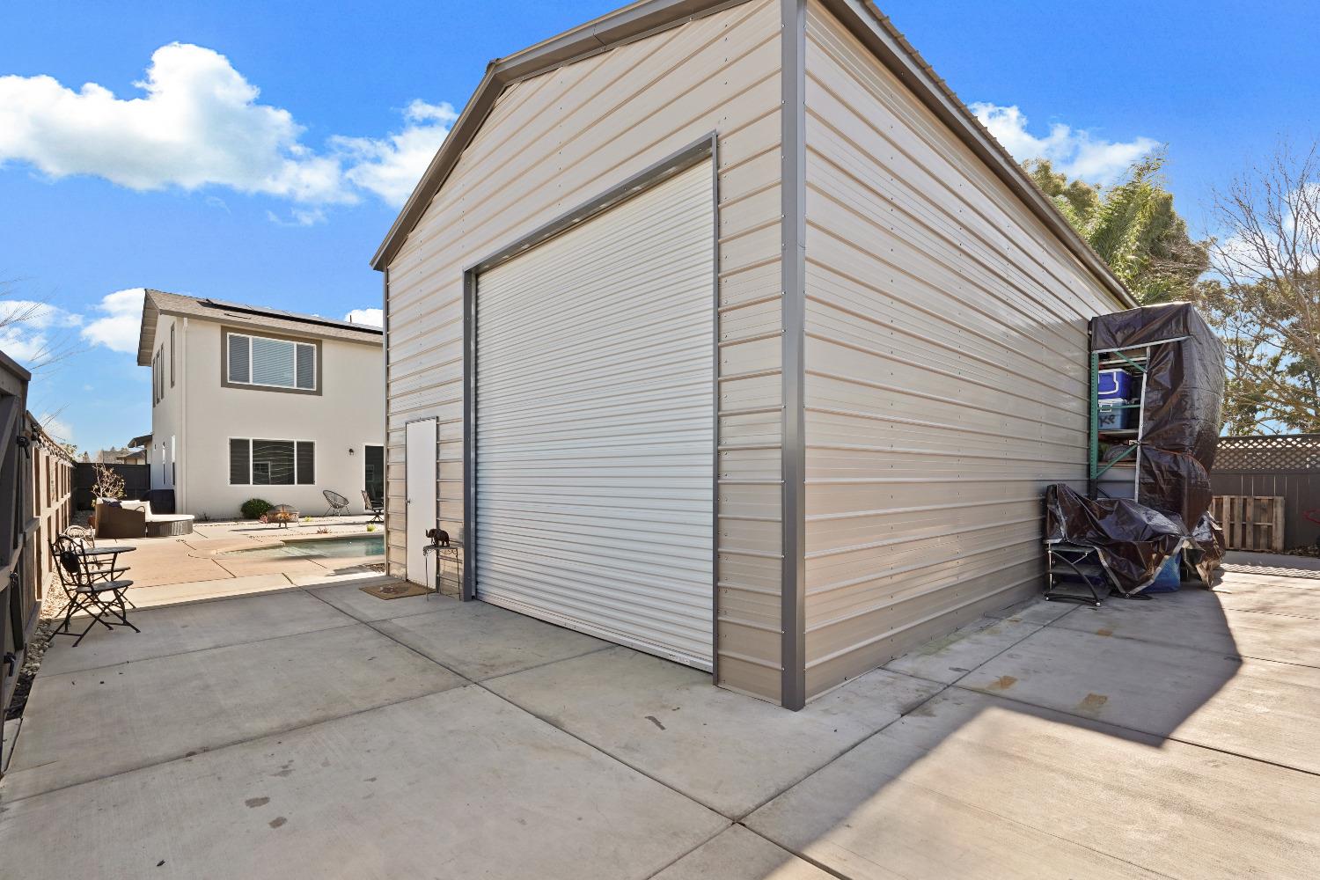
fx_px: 587
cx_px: 660
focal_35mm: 16
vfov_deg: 73.7
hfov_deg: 96.7
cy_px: 440
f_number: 11
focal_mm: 16
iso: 400
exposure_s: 1/80
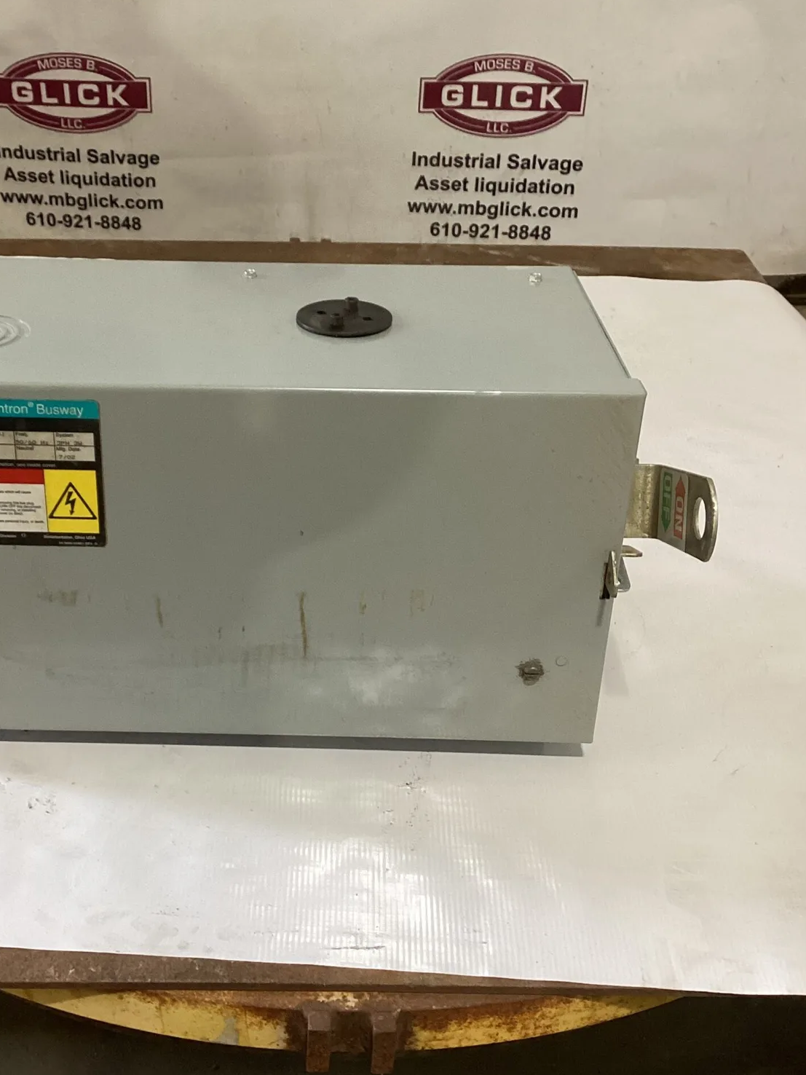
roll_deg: +1.7
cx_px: 273
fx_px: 1304
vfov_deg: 44.8
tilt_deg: -33.1
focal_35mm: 42
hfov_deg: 34.1
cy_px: 509
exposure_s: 1/50
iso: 200
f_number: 2.4
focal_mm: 3.3
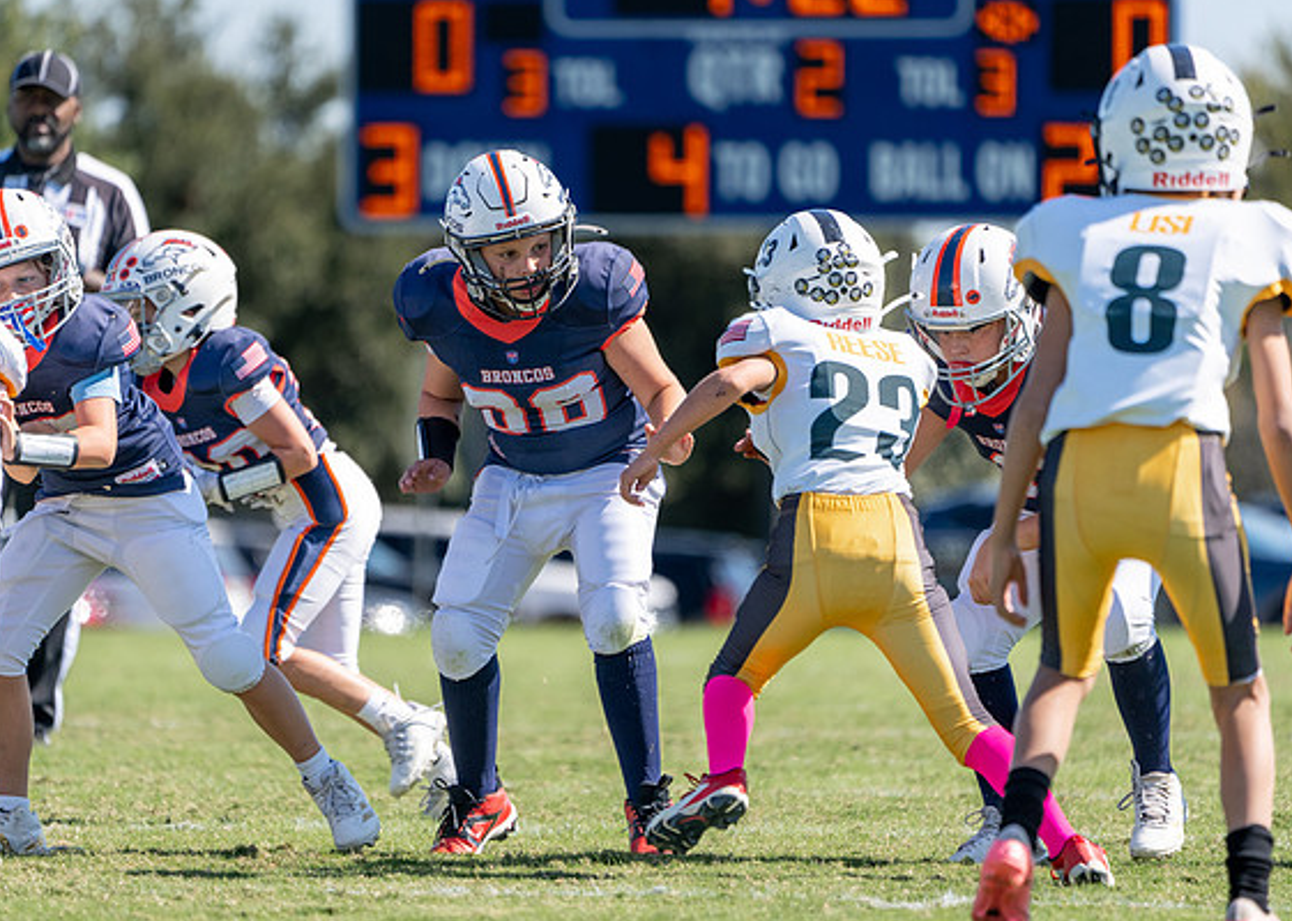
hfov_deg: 4.4
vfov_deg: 3.1
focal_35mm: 462
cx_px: 547
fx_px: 16942
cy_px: 434
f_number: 5.6
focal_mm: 400
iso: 250
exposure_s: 1/1000
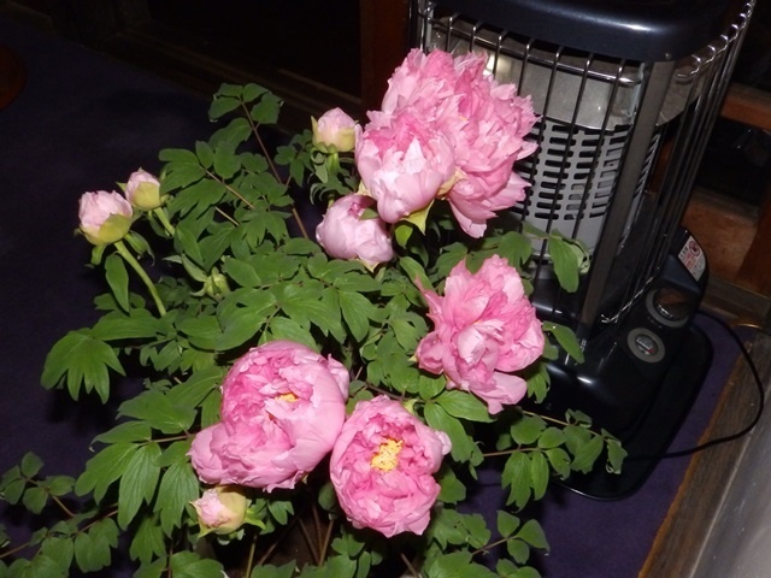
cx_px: 386
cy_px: 289
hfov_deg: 56.8
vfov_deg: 44.2
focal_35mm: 32
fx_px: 713
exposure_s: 1/40
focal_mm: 5.7
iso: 800
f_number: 8
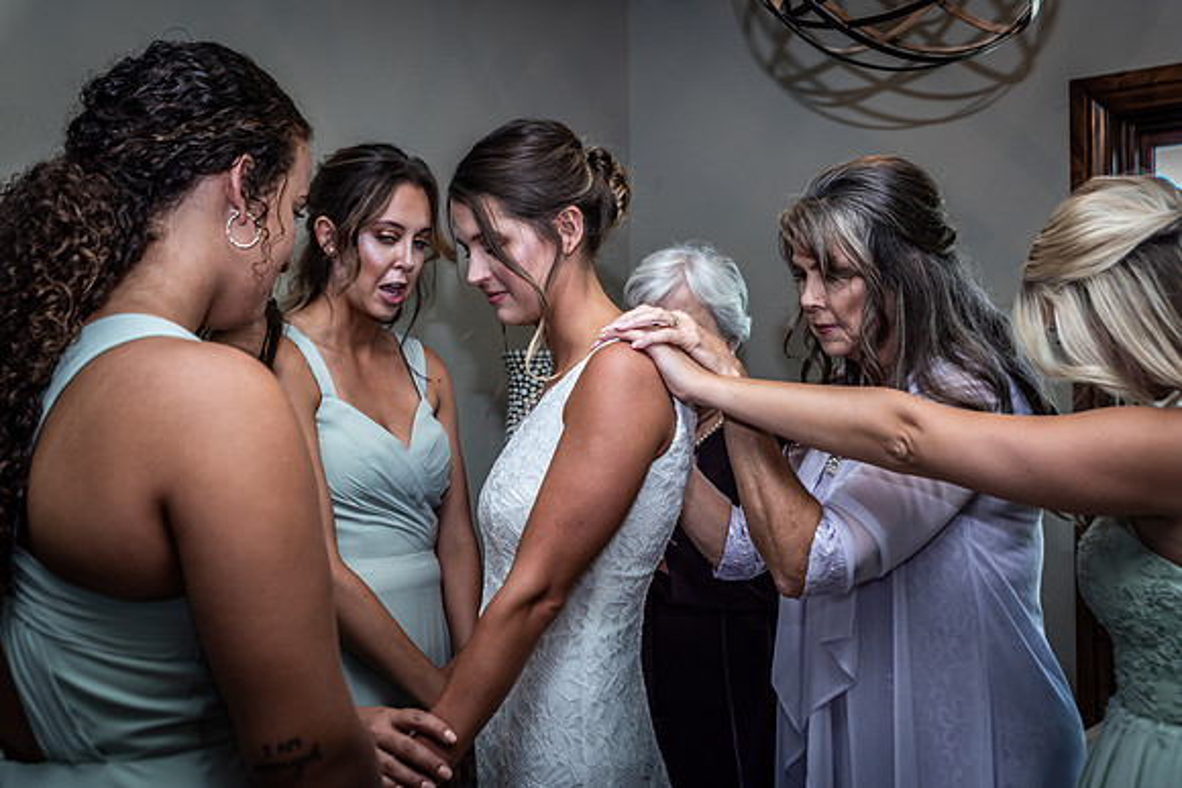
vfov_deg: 31.9
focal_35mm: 42
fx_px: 1379
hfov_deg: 46.4
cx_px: 591
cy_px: 394
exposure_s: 1/160
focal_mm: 42
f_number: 4.5
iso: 250
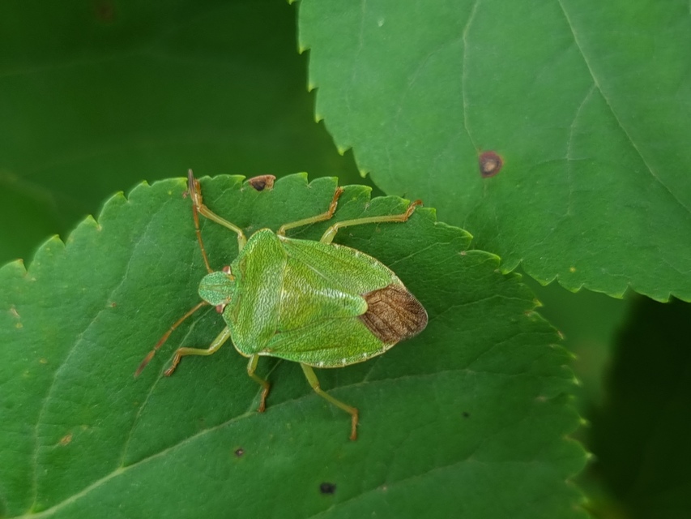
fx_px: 519
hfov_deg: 67.3
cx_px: 346
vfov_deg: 53.1
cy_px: 260
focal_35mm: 26
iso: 64
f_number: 1.8
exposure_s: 1/50
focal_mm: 5.4
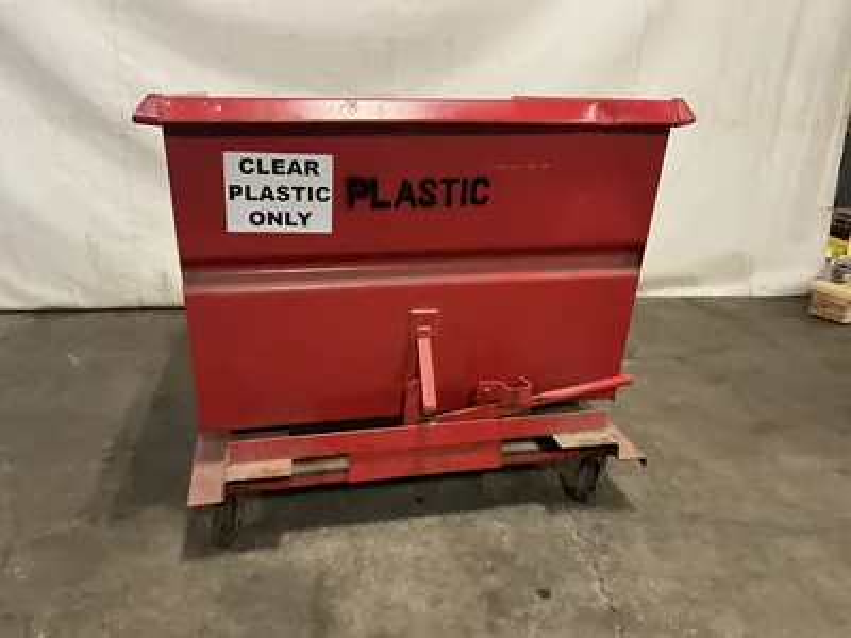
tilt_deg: -20.1
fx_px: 713
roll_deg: -0.2
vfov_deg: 48.2
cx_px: 426
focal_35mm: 29
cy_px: 319
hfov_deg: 61.7
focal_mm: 3
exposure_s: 1/42
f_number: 1.8
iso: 320
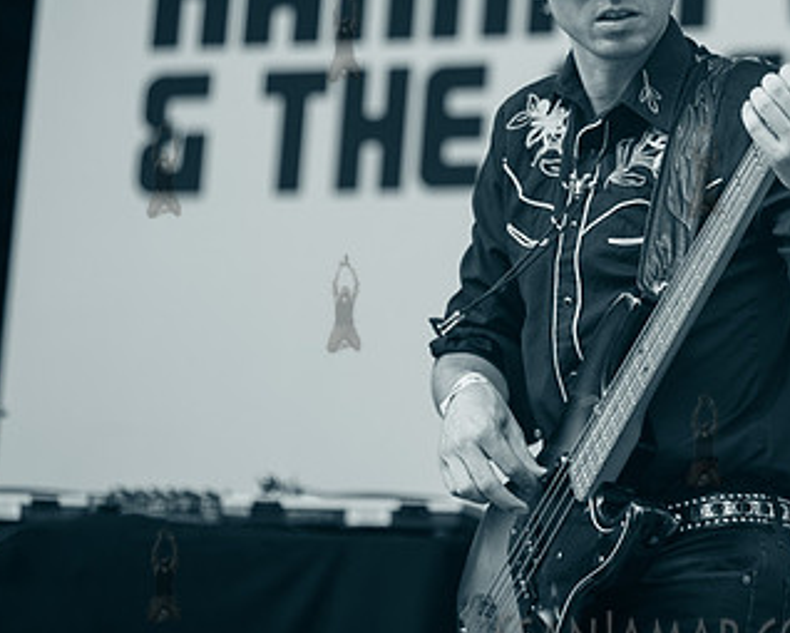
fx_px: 3955
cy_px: 122
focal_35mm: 169
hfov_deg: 11.3
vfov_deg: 9.1
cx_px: 678
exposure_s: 1/640
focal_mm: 80
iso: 200
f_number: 2.8
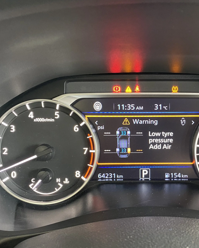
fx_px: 294
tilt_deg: -23.5
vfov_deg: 45.6
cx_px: 139
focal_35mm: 40
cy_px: 143
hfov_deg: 36.8
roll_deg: +1.1
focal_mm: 4.25
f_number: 1.8
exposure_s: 1/36
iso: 640
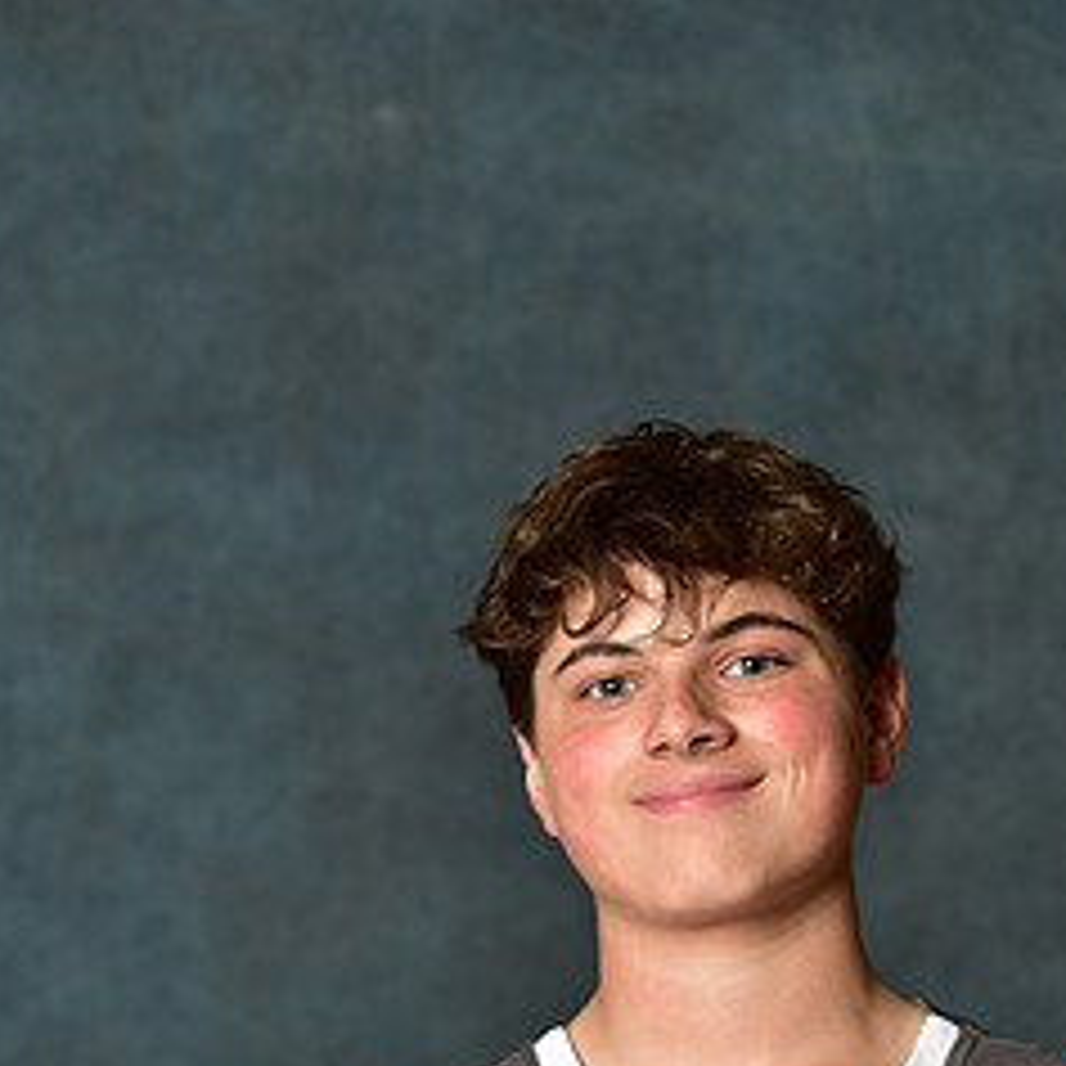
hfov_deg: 5.6
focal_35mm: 312
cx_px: 708
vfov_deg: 5.6
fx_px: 10870
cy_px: 1264
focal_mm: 150
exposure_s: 1/160
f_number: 4.5
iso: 200
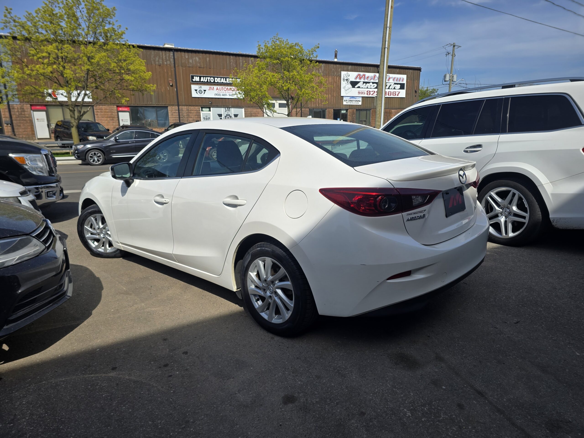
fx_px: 388
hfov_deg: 73.9
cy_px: 219
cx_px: 292
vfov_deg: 58.9
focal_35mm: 23
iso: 12
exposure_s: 1/919
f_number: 1.7
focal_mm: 6.3
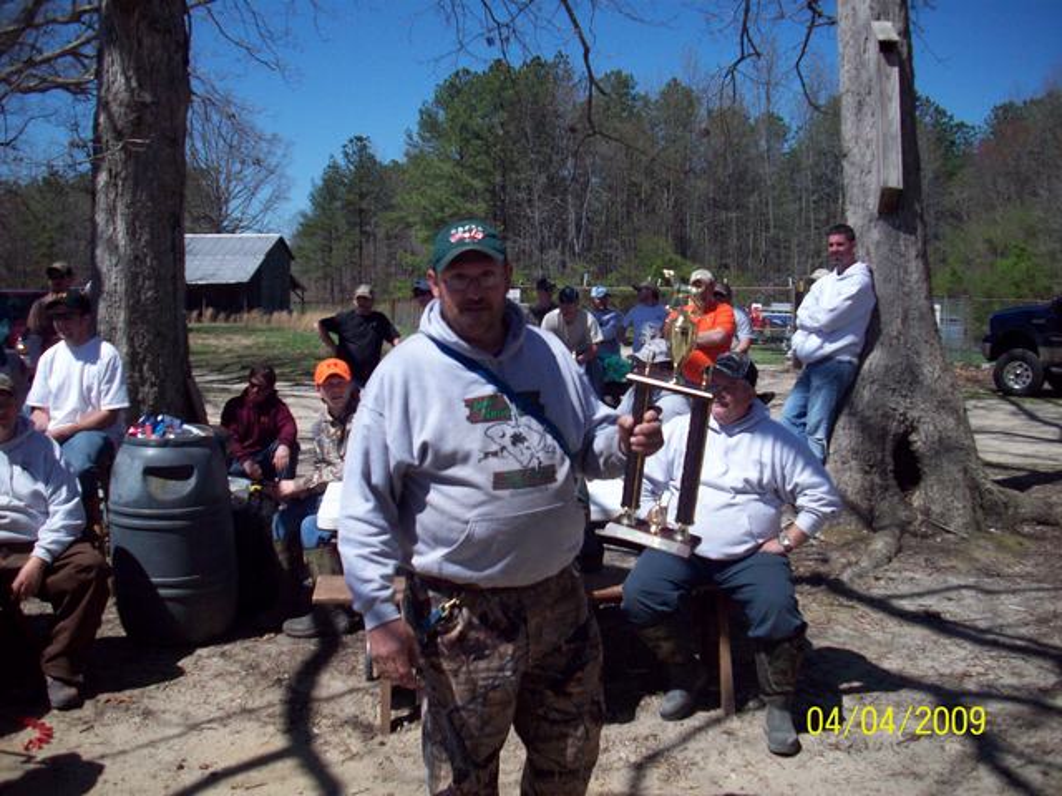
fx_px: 1135
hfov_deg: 50.1
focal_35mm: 37
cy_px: 398
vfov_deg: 38.7
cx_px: 531
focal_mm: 6.2
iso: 80
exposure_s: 1/481
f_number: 5.6
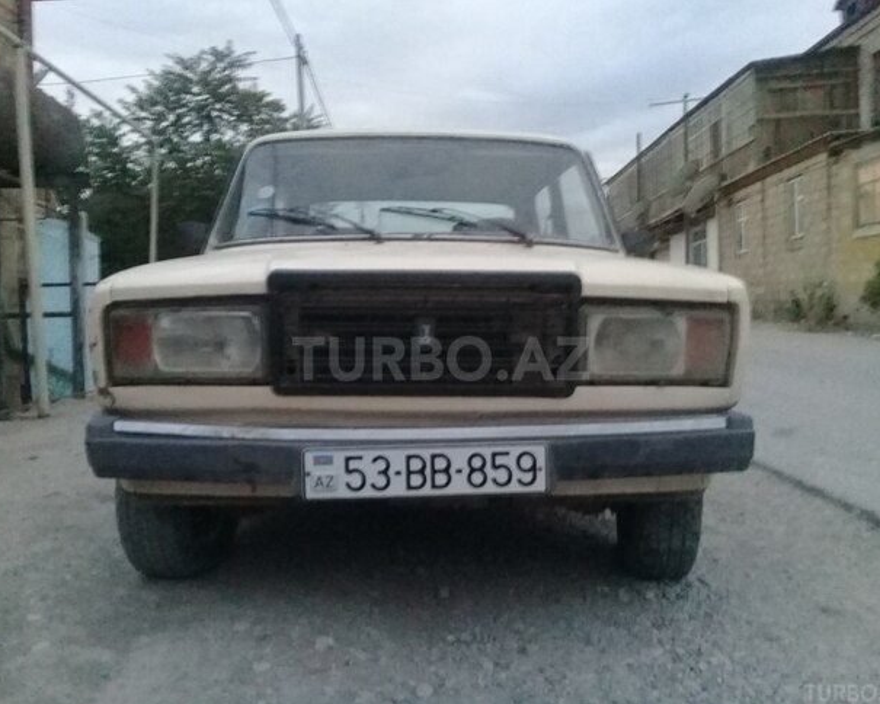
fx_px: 859
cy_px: 359
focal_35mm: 33
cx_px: 441
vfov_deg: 44.5
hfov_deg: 54.2
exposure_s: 1/17
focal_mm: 3.3
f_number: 2.2
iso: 640
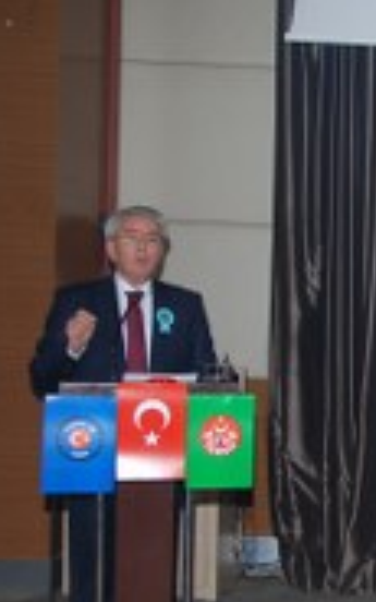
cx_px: 615
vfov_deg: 26.8
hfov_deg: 15.3
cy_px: 340
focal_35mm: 77
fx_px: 1262
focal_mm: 22
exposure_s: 1/60
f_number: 4
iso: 200
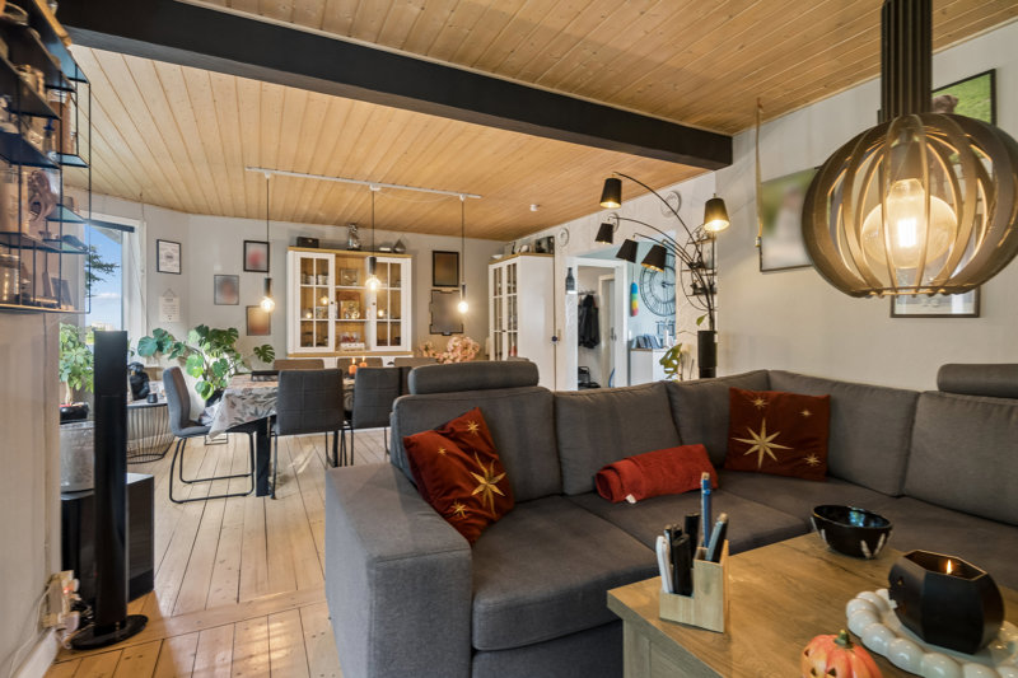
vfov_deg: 72.0
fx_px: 466
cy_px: 339
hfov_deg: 95.0
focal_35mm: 16
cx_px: 509
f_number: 8
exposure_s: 1/8
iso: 200
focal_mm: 11
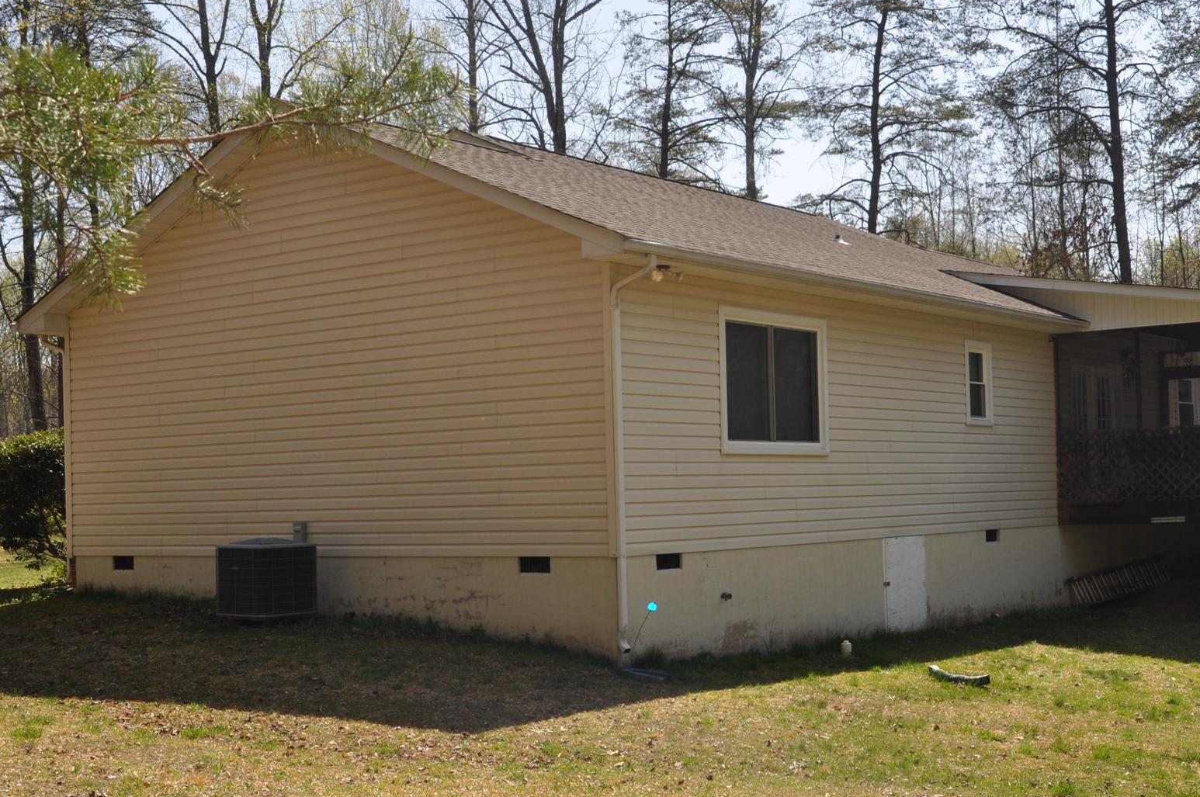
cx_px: 770
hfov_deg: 39.5
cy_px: 470
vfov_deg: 27.1
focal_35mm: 50
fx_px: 1653
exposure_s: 1/200
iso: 200
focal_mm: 25
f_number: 11
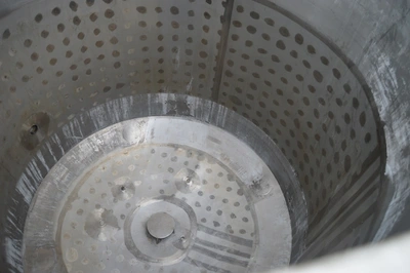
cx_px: 205
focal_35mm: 27
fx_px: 307
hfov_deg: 67.4
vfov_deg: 47.9
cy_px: 136
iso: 400
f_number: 5
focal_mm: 18
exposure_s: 1/100
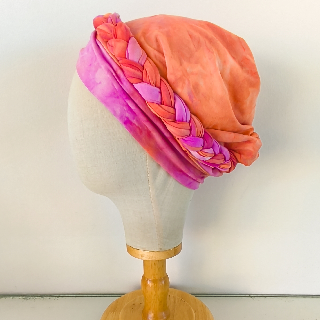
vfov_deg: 56.9
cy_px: 192
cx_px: 155
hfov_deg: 57.3
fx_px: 293
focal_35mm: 28
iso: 50
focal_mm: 1.65
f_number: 2.2
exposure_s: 1/30
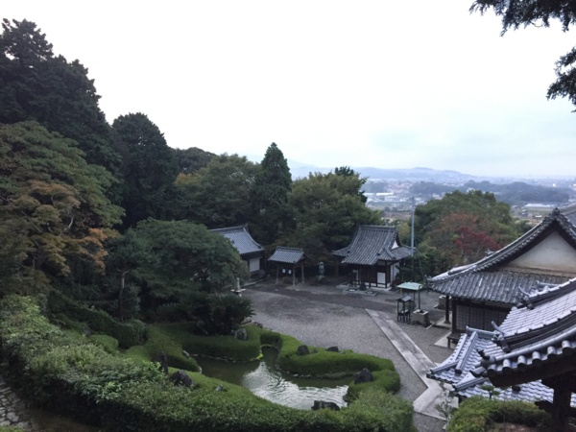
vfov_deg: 48.2
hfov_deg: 61.7
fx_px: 483
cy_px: 216
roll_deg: +0.4
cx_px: 288
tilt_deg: -5.6
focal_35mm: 29
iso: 200
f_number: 2.2
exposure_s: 1/30
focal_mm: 4.15
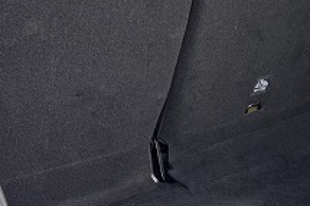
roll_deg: -2.5
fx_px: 998
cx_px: 283
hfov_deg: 17.4
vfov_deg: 11.8
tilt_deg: -19.6
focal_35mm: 116
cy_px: 68
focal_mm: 6.76
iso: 64
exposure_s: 1/100
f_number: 1.78
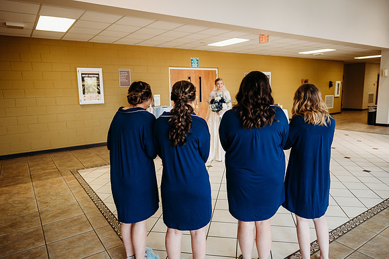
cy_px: 130
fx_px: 259
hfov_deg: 73.7
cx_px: 194
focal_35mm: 24
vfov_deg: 53.2
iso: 400
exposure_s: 1/160
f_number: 1.8
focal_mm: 24
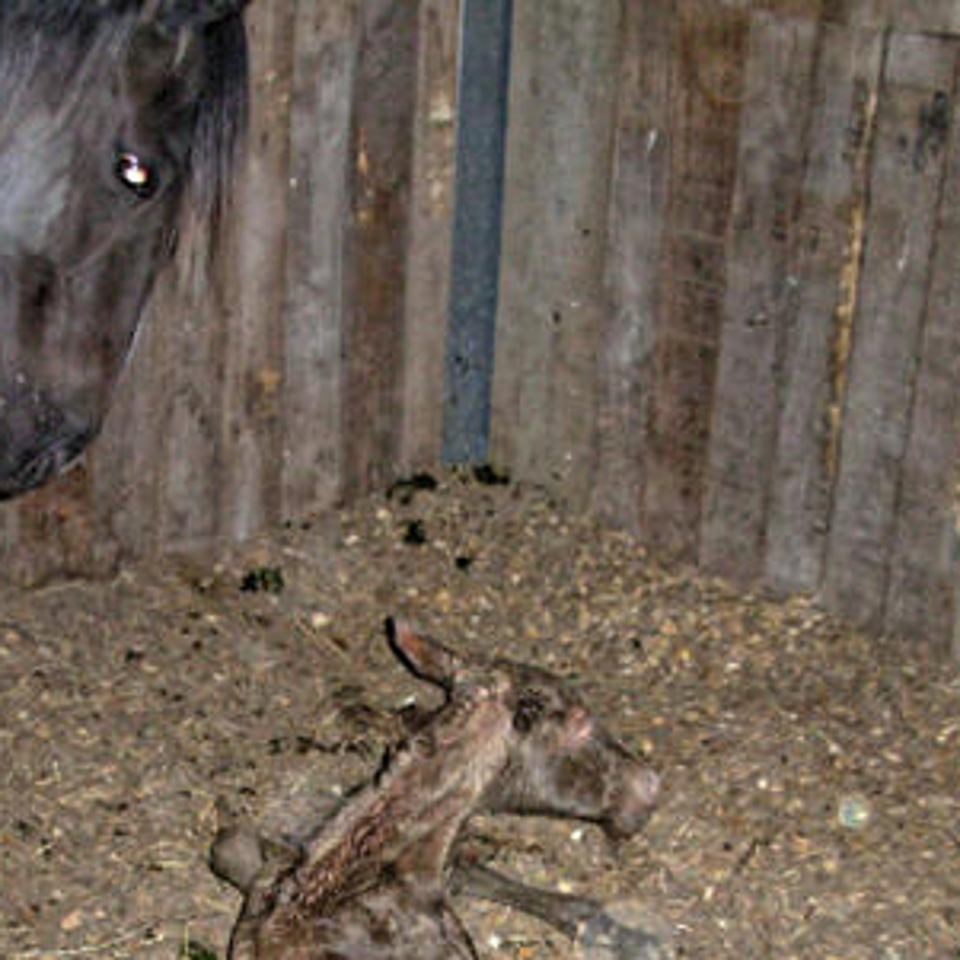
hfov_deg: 25.7
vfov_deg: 24.7
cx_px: 370
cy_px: 931
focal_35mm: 67
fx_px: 2102
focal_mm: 6.3
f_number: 2.9
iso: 178
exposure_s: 1/114
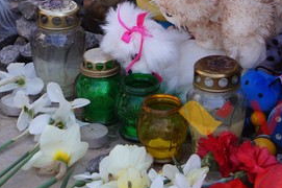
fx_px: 1669
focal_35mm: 213
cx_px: 116
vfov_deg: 6.4
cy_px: -24
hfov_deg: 9.7
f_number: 6.3
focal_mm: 55
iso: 100
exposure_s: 1/100
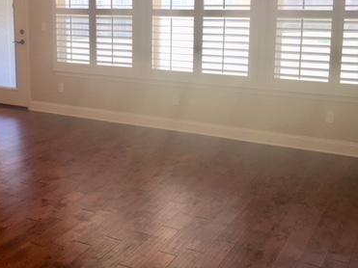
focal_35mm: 50
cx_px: 103
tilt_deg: -9.3
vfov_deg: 28.8
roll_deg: +0.3
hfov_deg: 37.5
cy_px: 83
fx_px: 517
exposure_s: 1/40
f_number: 2.2
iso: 32
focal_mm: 4.15
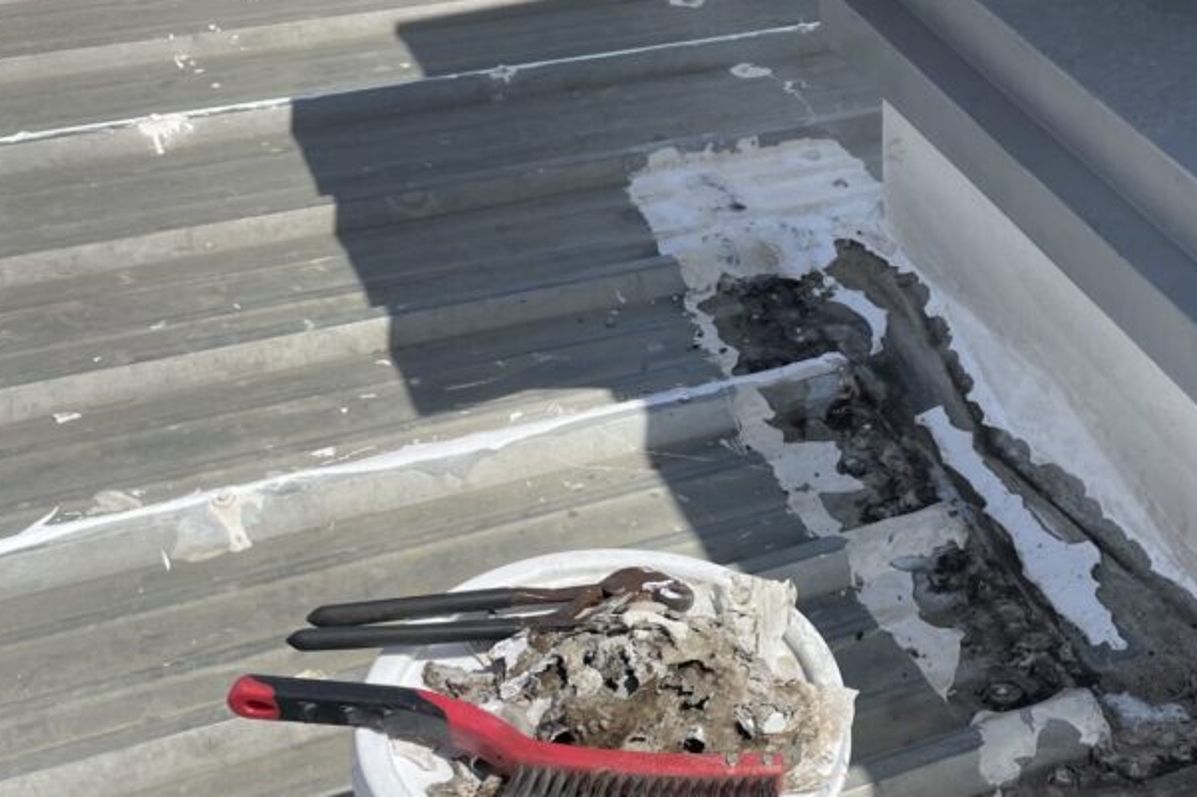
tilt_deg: -42.0
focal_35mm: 46
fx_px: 1529
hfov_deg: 41.4
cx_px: 909
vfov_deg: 29.0
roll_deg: -0.5
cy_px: 527
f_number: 1.6
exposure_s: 1/4831
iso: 32
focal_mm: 4.2
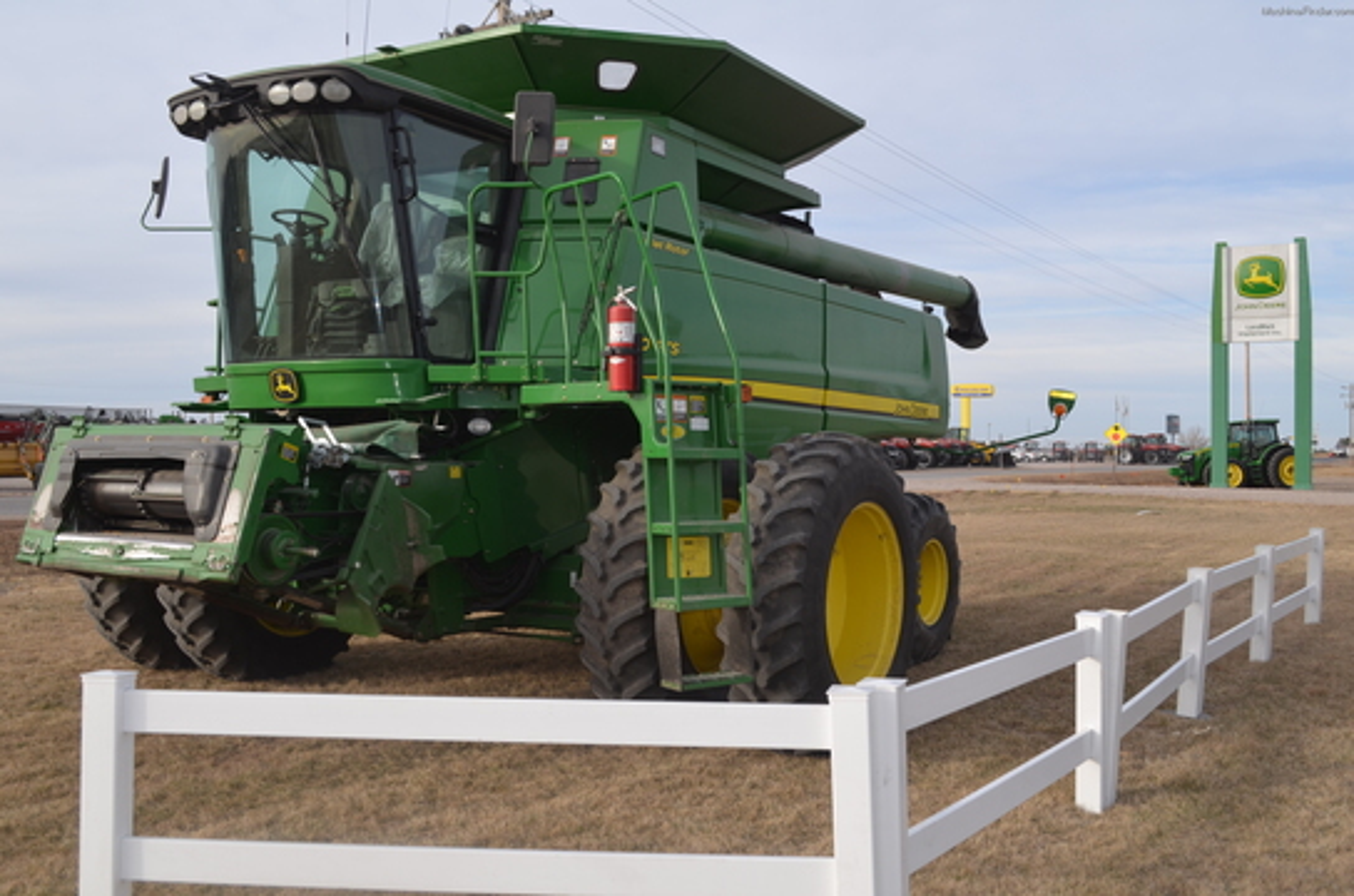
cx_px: 677
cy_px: 448
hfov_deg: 53.2
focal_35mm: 36
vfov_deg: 36.7
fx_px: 1351
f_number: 7.1
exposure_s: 1/200
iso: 100
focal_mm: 24
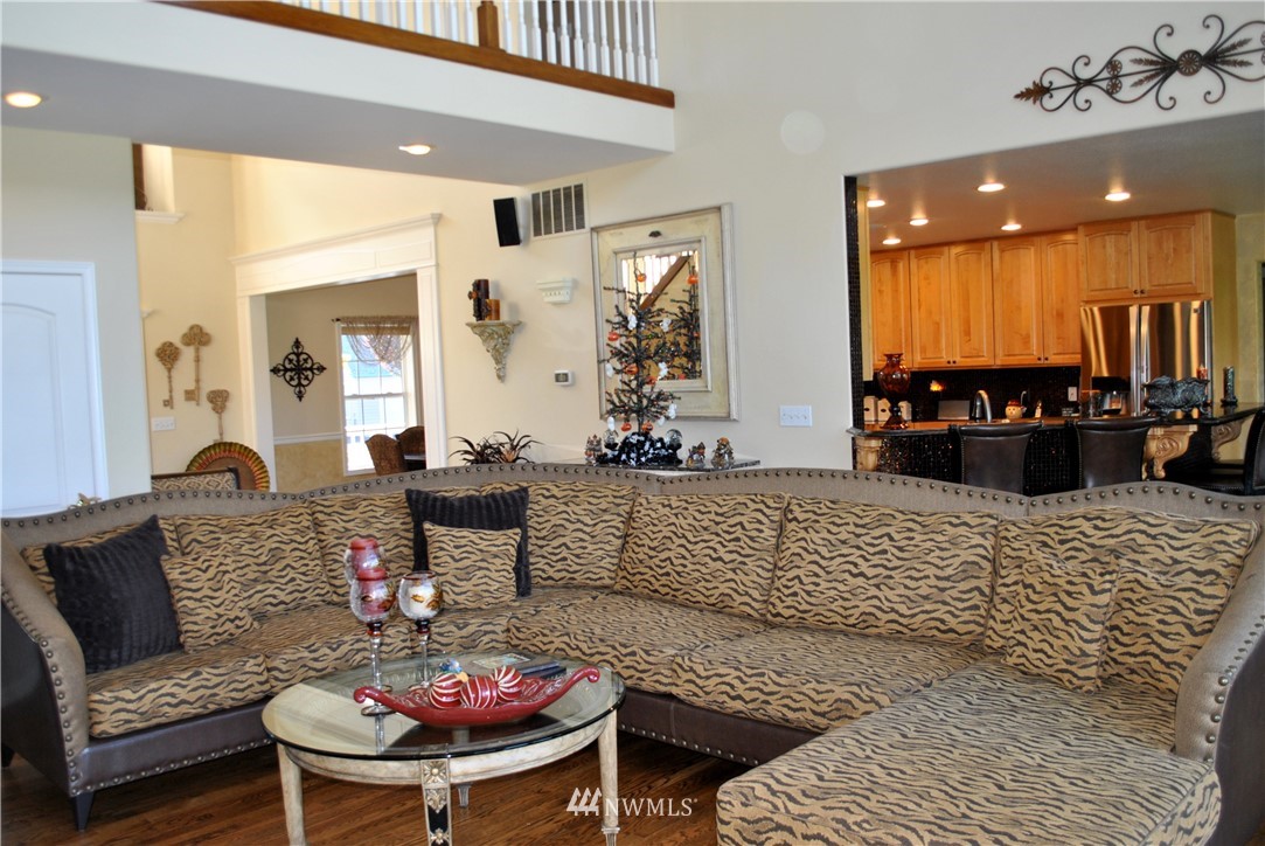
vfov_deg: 48.0
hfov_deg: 67.3
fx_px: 949
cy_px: 423
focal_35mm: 27
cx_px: 632
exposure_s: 1/60
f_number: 3.5
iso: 200
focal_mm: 18
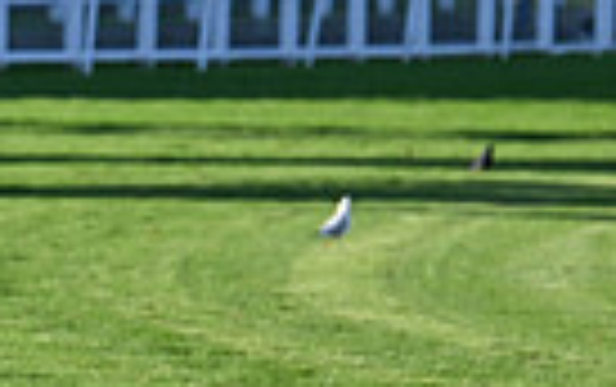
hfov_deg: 3.4
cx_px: -683
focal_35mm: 604
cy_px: 74
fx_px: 10152
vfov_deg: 2.2
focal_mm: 140
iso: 400
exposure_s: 1/1250
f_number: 5.6
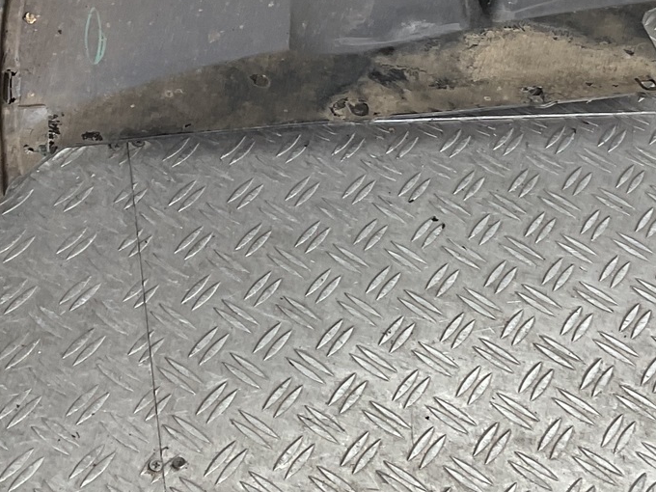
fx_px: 1630
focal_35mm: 86
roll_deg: -12.4
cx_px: 304
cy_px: -69
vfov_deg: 16.6
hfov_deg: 22.8
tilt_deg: -34.9
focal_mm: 3
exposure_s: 1/120
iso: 32
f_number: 1.8
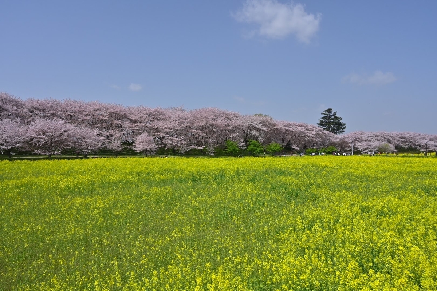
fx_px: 291
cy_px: 146
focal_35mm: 24
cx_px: 218
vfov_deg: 53.1
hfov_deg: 73.7
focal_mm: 24
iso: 100
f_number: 13
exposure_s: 1/320
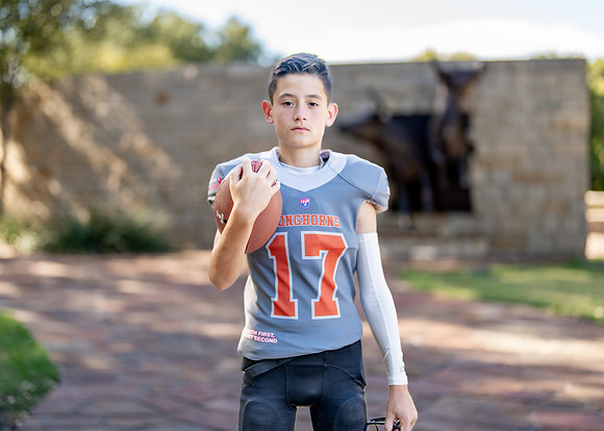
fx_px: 996
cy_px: 207
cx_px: 305
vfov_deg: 24.4
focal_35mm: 58
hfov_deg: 33.7
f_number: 1.2
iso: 100
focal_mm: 50
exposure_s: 1/1000
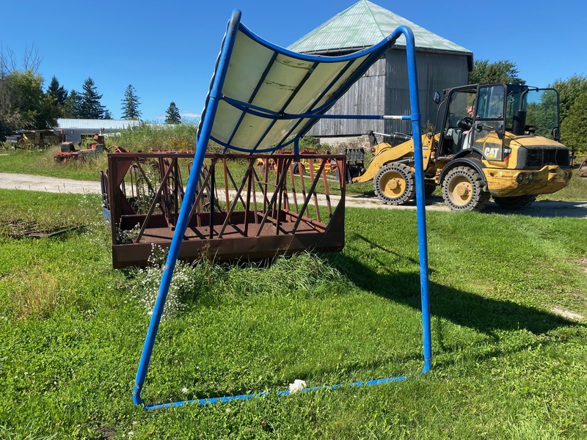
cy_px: 220
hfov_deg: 67.3
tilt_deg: -6.0
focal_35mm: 26
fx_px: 441
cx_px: 294
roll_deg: +0.0
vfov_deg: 53.1
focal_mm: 4.25
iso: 32
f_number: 1.8
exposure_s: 1/1754
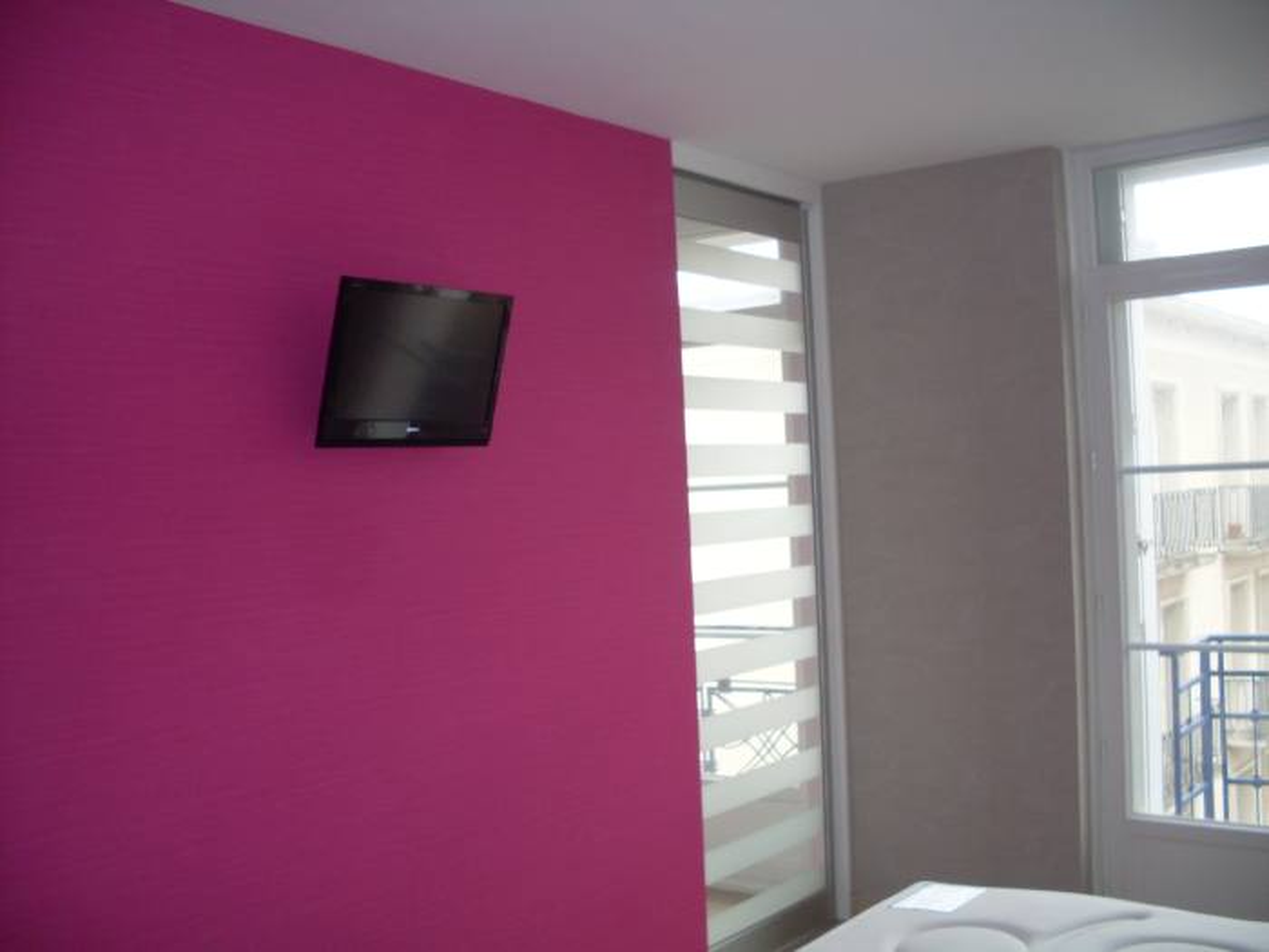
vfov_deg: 37.7
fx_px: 1393
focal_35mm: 38
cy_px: 476
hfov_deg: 49.0
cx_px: 634
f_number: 2.8
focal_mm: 6.3
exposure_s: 1/45
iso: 100
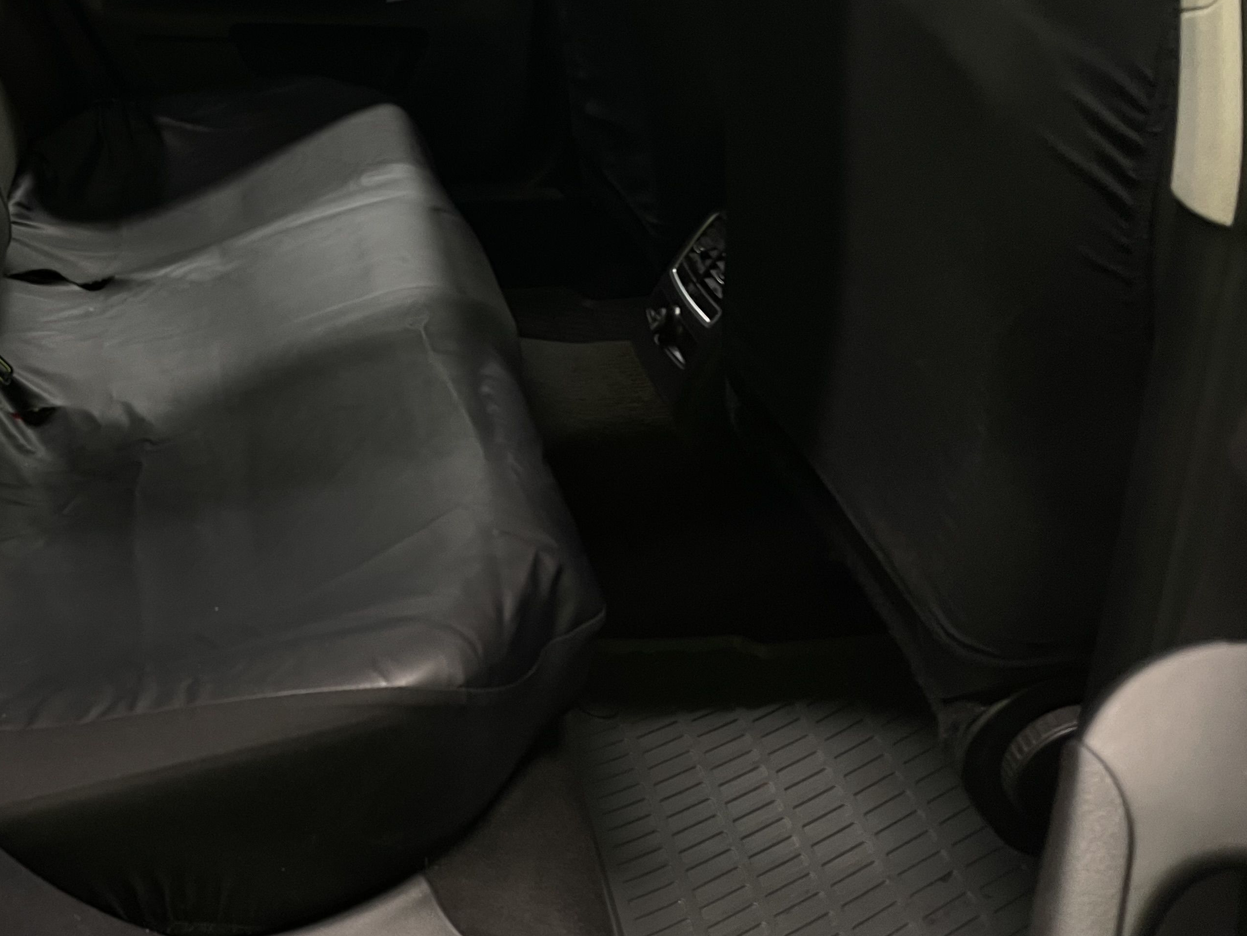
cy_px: 406
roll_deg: -0.9
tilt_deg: -27.6
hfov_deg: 43.9
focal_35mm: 41
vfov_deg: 35.1
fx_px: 1477
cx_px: 278
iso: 250
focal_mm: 4.2
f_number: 1.6
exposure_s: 1/50
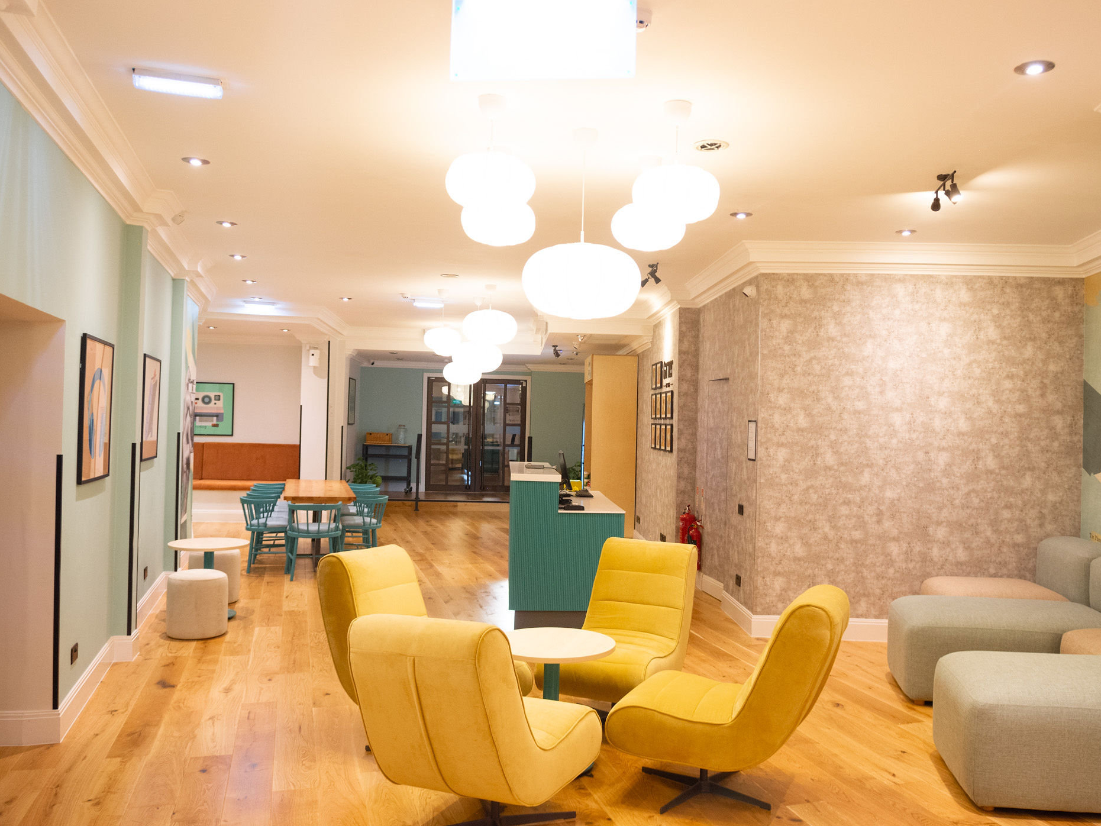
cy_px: 409
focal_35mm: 28
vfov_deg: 49.7
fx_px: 891
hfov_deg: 63.3
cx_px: 609
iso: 800
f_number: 3.5
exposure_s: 1/80
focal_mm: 17
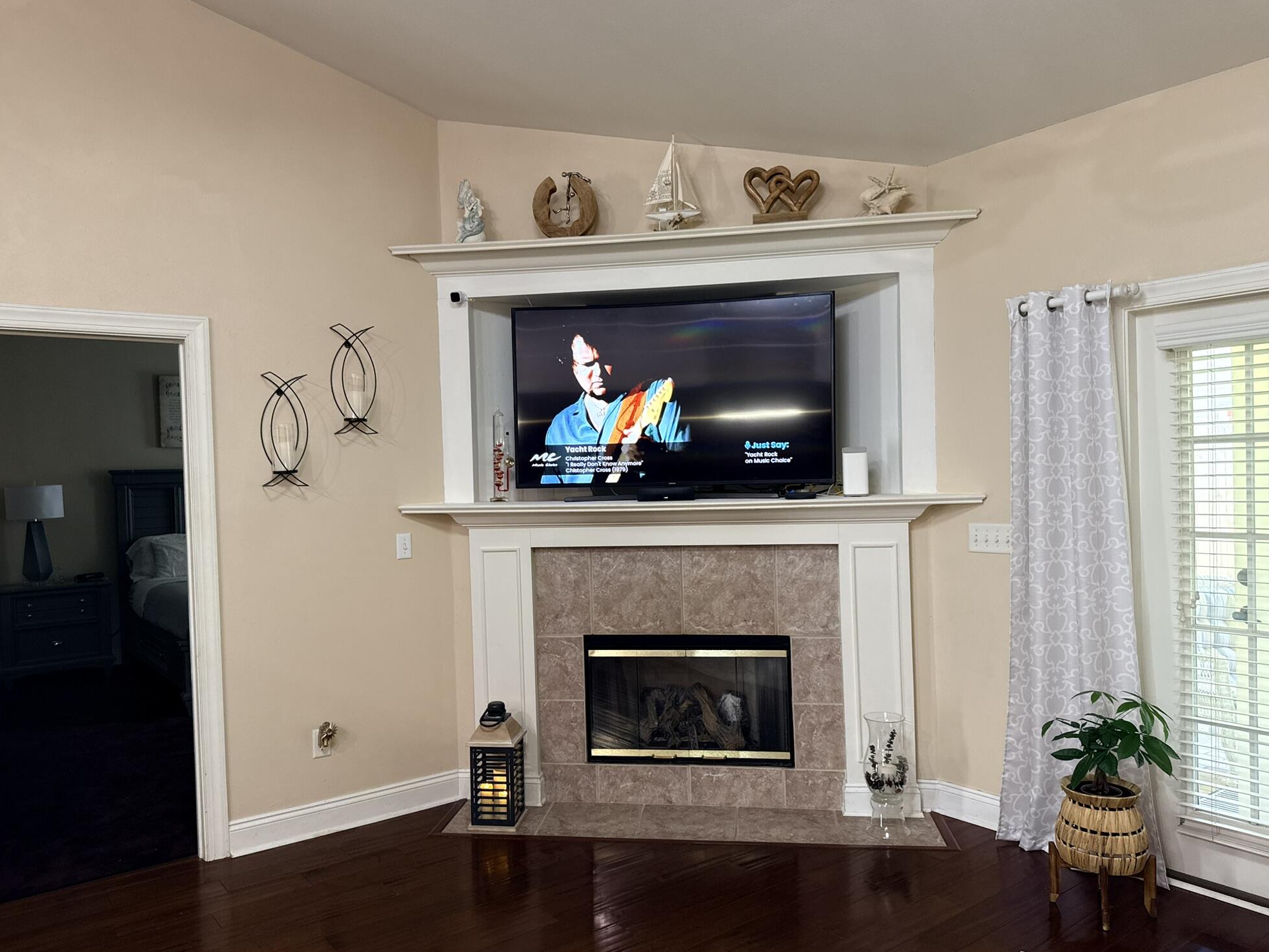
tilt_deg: -1.9
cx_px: 611
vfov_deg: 54.9
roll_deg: +1.0
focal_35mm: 25
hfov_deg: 69.4
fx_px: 917
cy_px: 483
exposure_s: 1/60
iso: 200
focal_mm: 6.76
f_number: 1.78
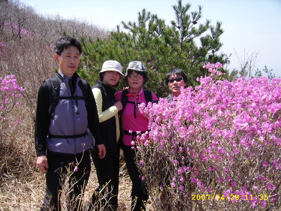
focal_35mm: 35
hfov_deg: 52.6
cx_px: 140
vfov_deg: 40.7
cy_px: 106
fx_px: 284
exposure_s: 1/192
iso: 50
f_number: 5.8
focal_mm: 5.95
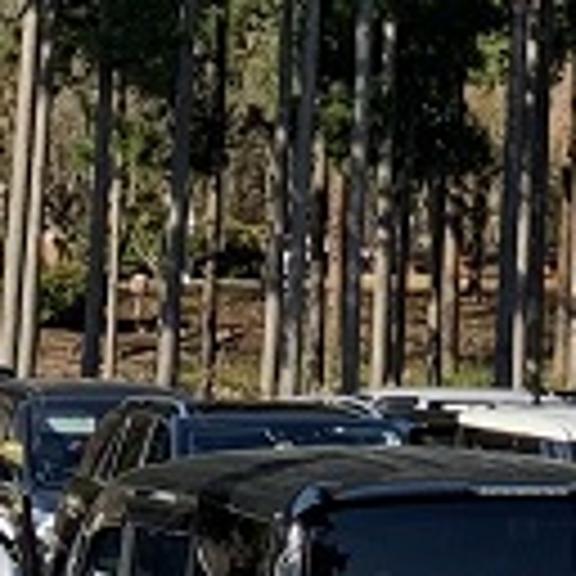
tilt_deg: +13.3
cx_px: 324
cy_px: -500
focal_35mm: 215
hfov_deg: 8.1
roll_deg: -2.7
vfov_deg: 7.8
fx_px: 4048
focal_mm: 4.25
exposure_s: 1/928
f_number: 1.8
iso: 25
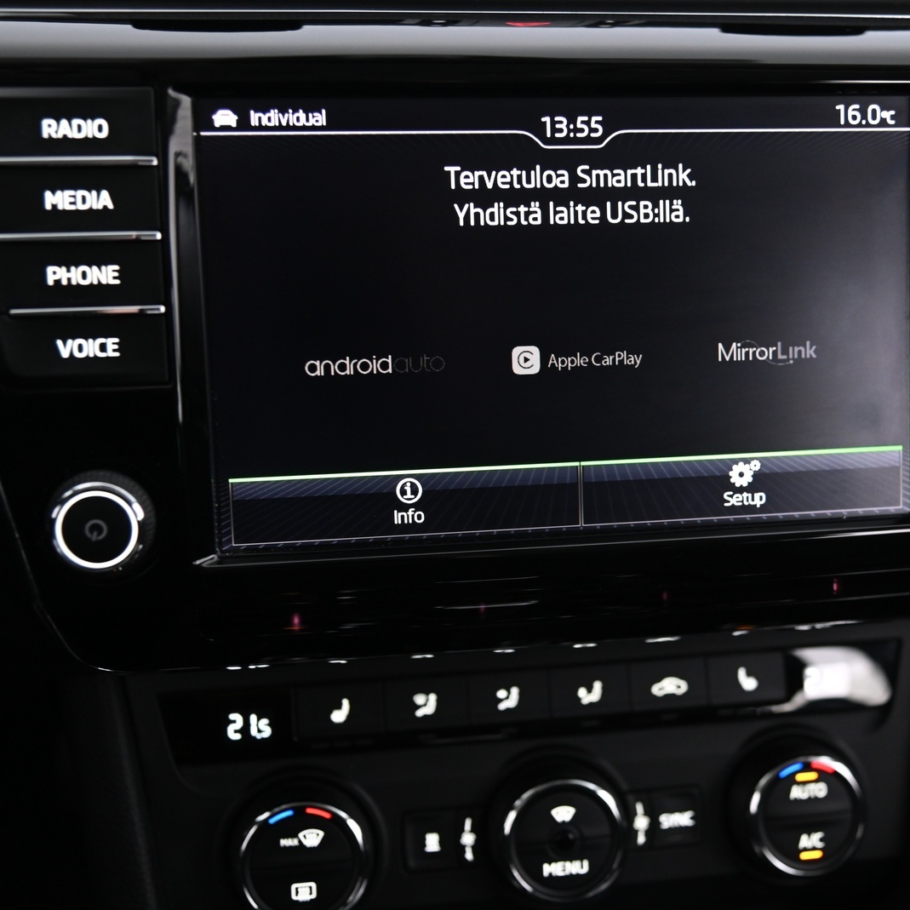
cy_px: 457
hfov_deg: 34.6
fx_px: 1457
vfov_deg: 34.7
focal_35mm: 49
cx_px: 524
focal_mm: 38
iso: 2000
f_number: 4
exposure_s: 1/15
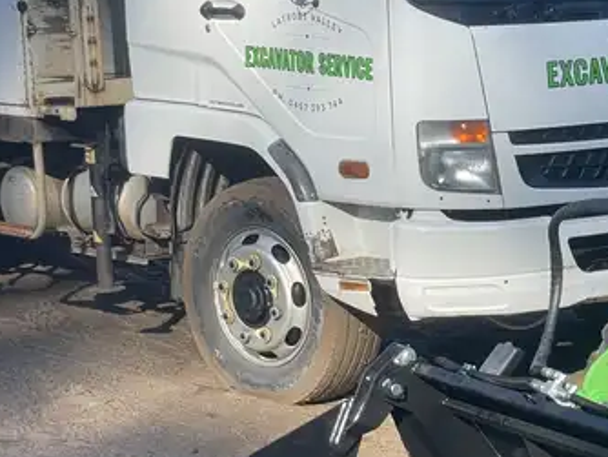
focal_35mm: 147
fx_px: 2584
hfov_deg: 13.1
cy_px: 295
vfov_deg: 10.1
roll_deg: +2.1
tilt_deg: -9.6
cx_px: 679
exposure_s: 1/385
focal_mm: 7.5
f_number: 2.2
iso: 20
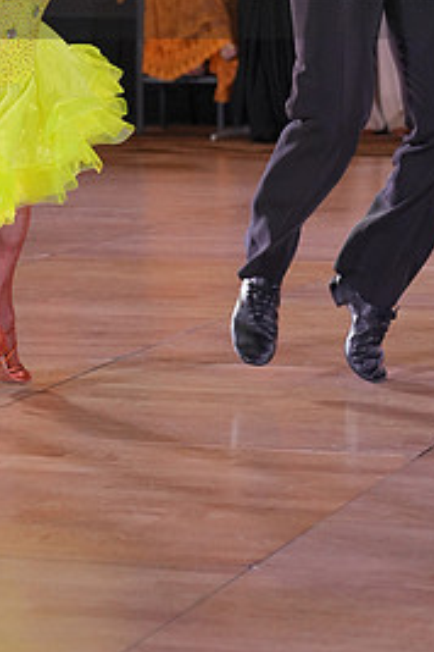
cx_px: 238
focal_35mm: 152
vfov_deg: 13.3
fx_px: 2748
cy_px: -42
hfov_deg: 9.0
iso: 2000
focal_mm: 70
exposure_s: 1/400
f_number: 4
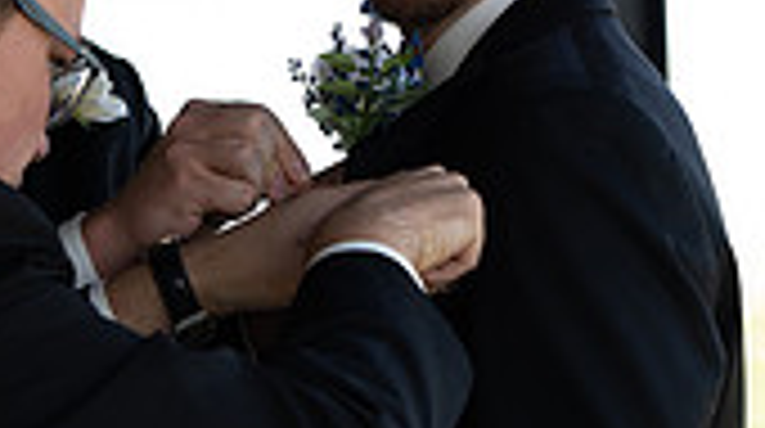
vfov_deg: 9.4
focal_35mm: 129
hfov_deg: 16.6
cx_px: 234
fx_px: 2613
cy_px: 241
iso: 50
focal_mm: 36
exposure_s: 1/200
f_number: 3.2
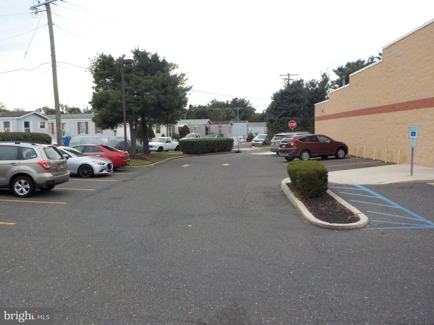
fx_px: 376
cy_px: 162
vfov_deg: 46.8
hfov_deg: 60.0
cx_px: 217
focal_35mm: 30
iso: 125
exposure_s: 1/800
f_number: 3.3
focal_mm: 4.1
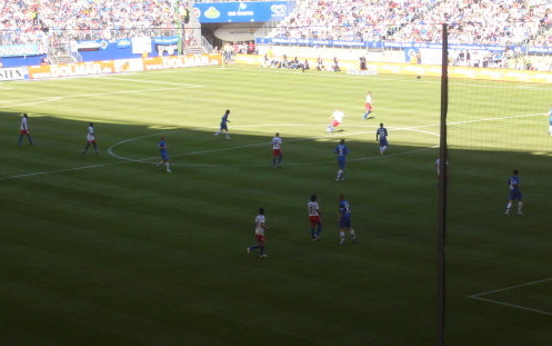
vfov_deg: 11.7
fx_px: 1685
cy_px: 151
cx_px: 275
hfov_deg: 18.6
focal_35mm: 112
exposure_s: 1/100
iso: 80
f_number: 5
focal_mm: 17.4
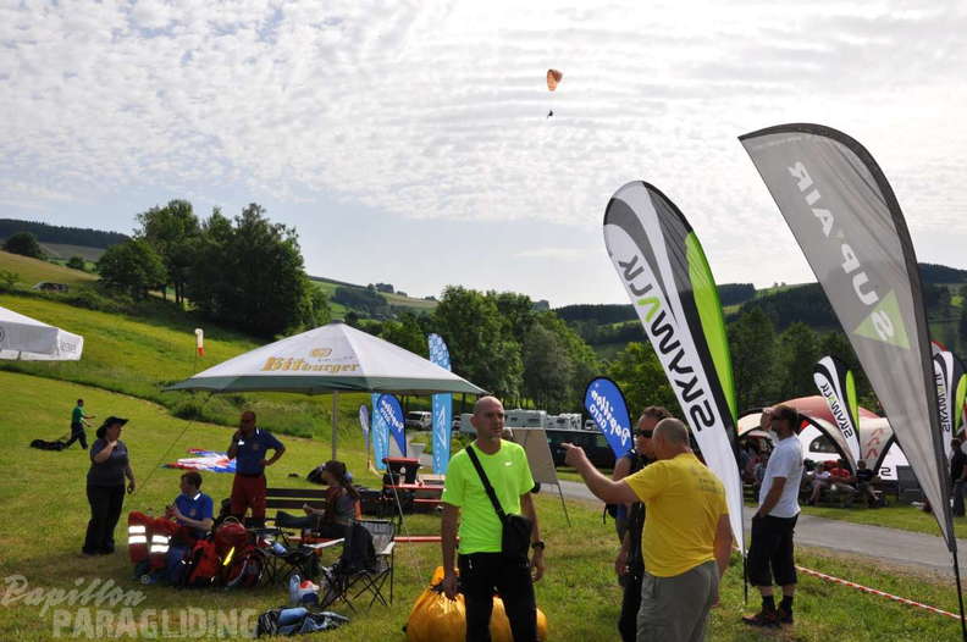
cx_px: 484
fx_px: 966
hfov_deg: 53.2
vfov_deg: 36.8
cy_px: 321
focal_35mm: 36
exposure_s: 1/200
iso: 200
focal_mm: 24
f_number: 14
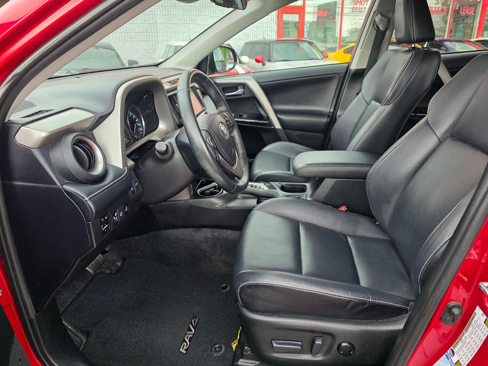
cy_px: 183
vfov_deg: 58.9
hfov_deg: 73.9
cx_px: 244
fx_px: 324
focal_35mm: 23
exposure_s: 1/120
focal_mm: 6.3
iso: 200
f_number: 1.7
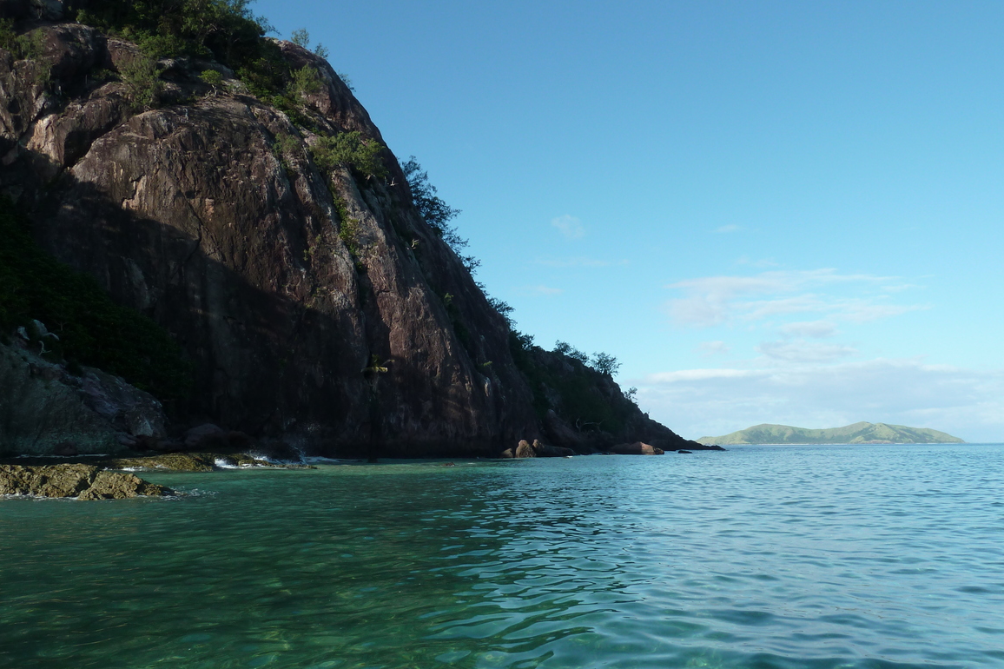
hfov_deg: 67.4
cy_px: 331
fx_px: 753
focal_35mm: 27
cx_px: 496
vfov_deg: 47.9
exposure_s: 1/400
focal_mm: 4.1
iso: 80
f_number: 4
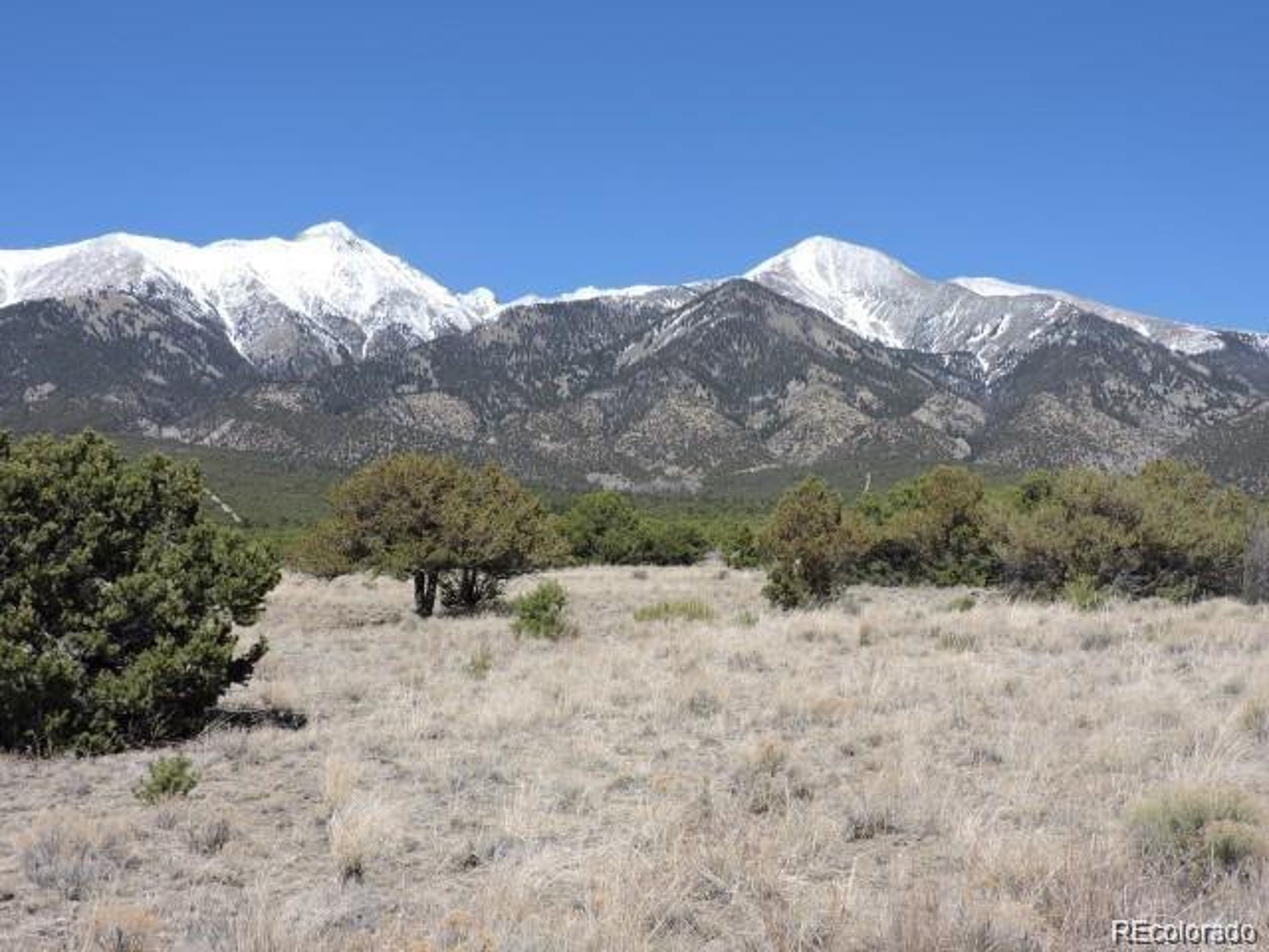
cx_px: 634
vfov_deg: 33.6
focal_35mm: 43
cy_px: 476
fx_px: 1576
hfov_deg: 43.9
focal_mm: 7.7
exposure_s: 1/1250
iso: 100
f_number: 3.4
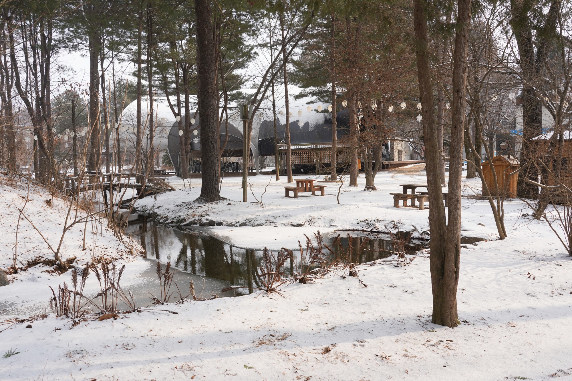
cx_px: 286
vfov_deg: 40.0
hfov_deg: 57.2
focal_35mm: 33
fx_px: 524
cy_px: 190
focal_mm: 33
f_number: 14
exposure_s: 1/100
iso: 320
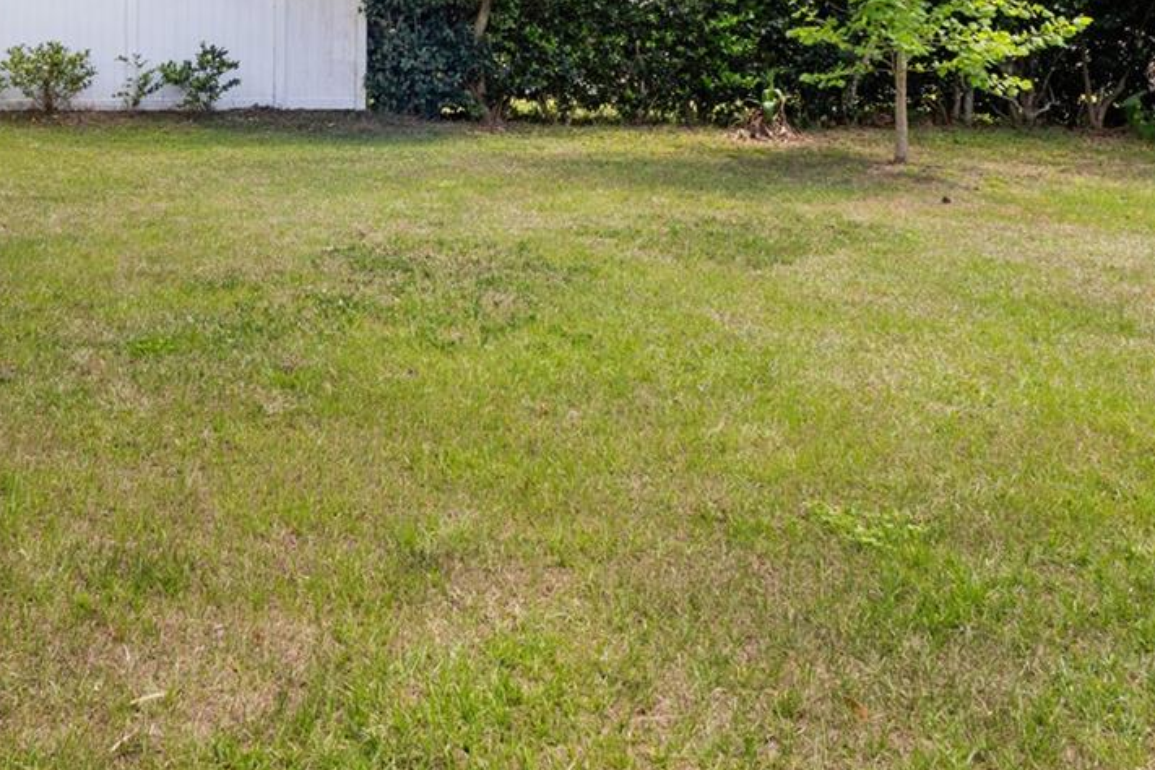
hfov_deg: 49.8
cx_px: 296
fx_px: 1191
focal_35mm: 37
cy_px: 55
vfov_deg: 33.6
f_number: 8
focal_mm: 11
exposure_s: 1/40
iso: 100
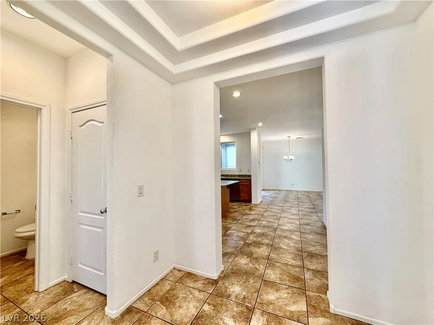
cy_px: 162
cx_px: 217
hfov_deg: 102.1
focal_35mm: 14
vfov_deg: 85.7
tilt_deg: +1.5
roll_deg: +0.6
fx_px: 176
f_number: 2.2
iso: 160
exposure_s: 1/120
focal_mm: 2.22
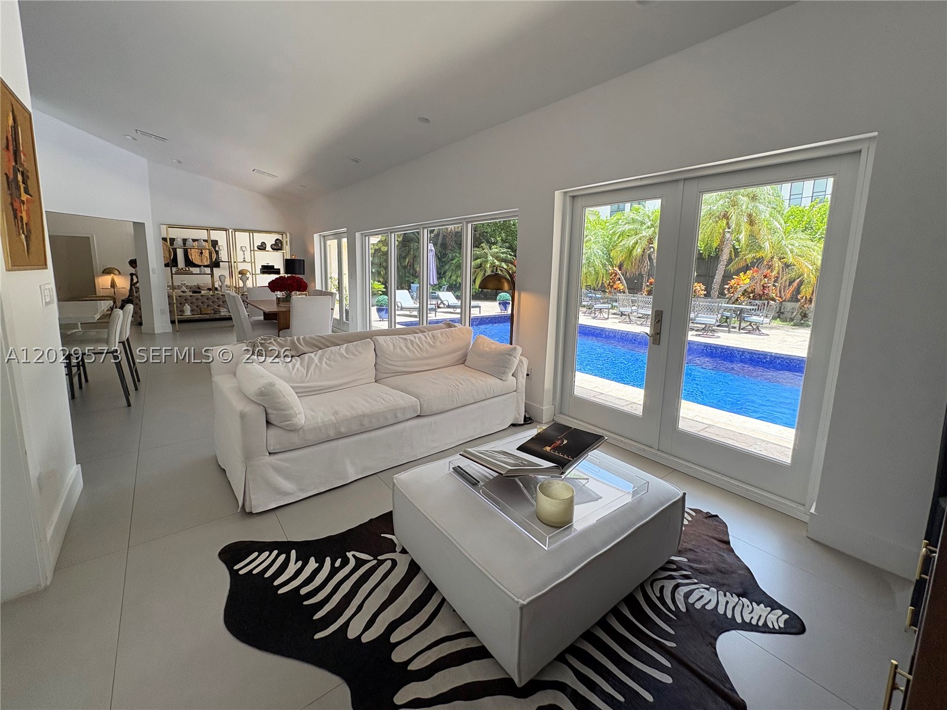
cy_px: 355
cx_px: 474
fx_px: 383
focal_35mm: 14
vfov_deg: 85.7
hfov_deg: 102.1
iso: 64
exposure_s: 1/265
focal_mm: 2.22
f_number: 2.2
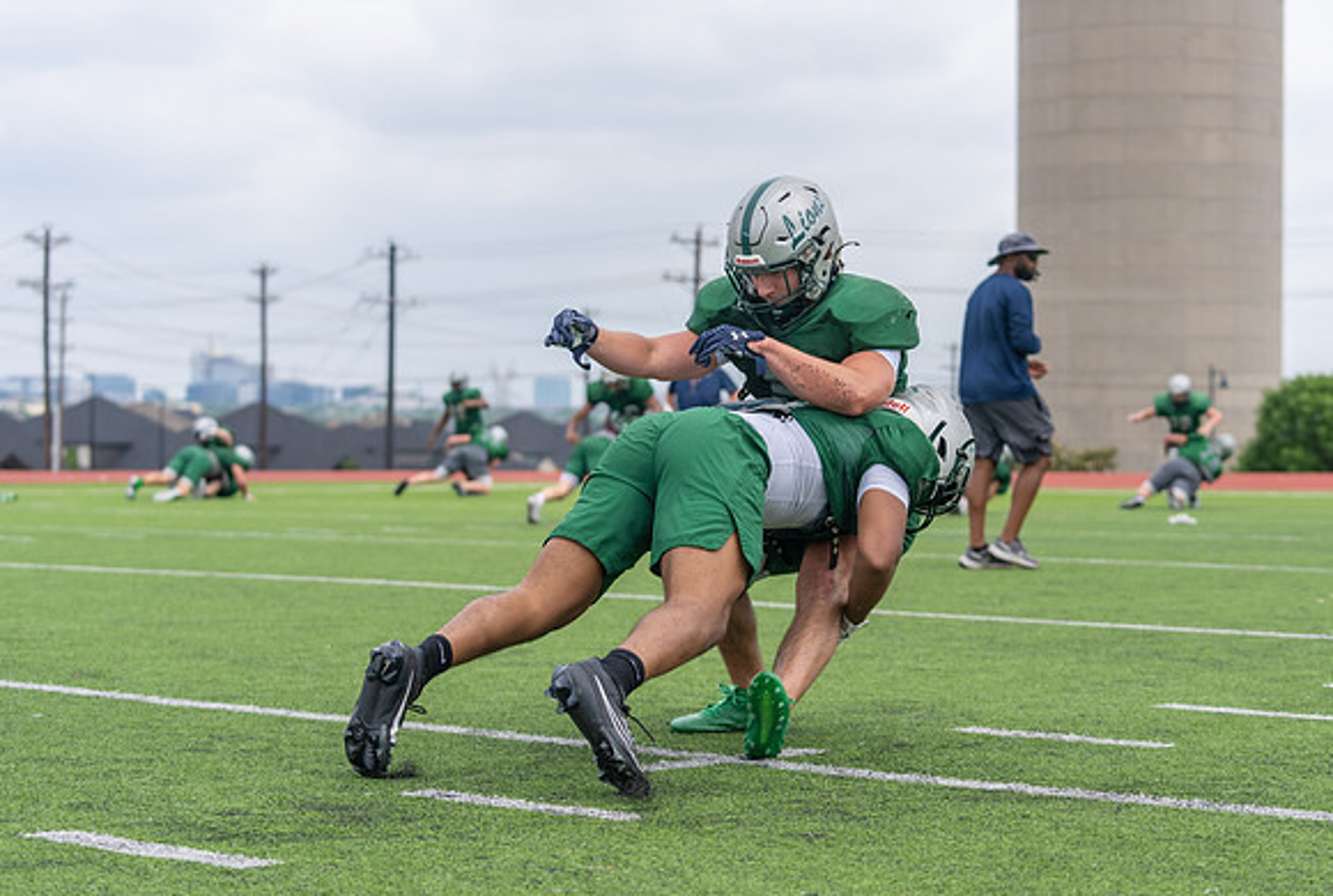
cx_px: 759
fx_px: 2951
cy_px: 390
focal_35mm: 79
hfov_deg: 25.4
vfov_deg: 17.3
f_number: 3.5
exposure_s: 1/1250
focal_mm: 70
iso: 160
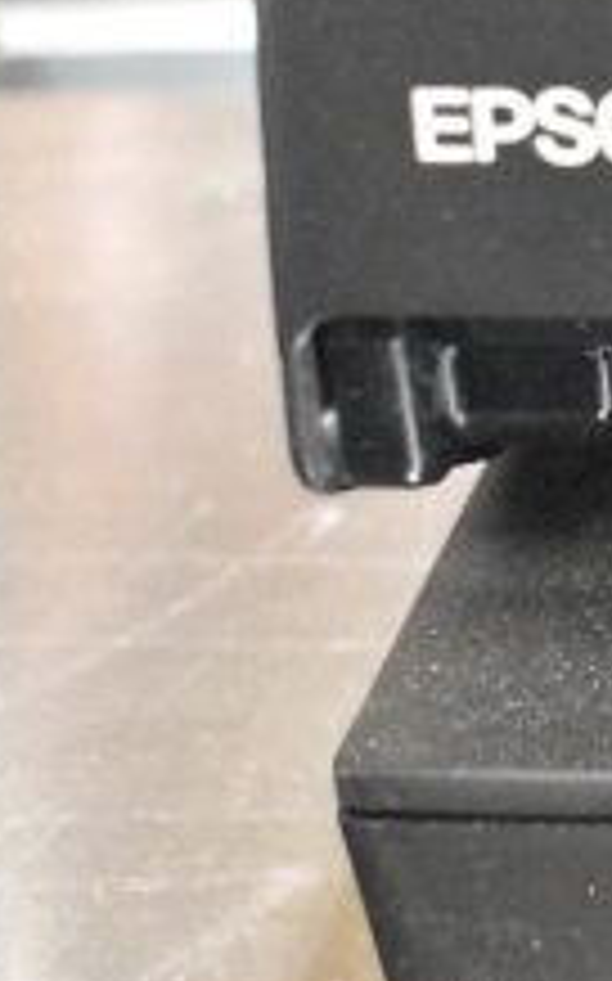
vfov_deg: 22.1
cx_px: 1197
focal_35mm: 94
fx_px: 2512
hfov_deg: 12.4
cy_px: 416
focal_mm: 22
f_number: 3.8
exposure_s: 1/40
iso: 18000
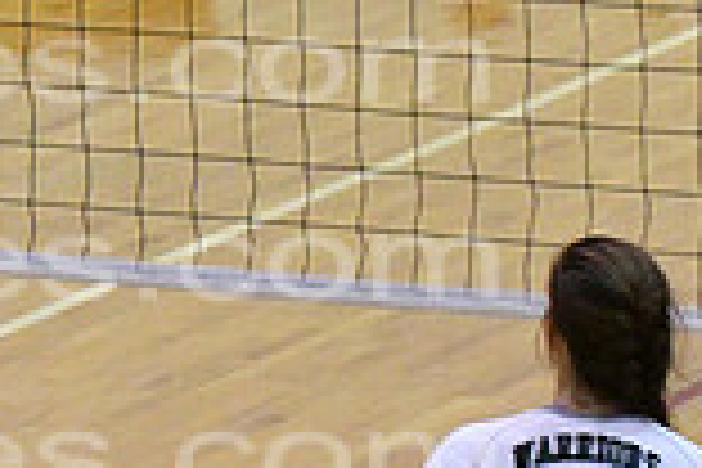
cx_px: -513
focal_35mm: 782
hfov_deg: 2.6
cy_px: 367
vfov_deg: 1.8
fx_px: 15248
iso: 8000
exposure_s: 1/640
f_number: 4
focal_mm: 140
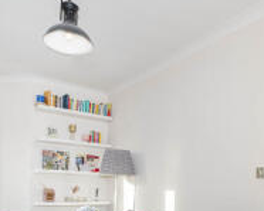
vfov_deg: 38.2
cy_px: 193
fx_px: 281
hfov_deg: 50.0
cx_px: 155
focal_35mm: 36
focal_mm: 10
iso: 400
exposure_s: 1/320
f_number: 5
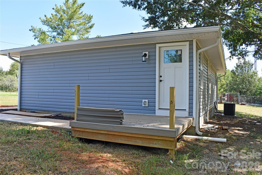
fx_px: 196
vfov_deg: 47.9
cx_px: 131
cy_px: 88
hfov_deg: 67.4
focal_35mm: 27
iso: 250
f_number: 8
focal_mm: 18
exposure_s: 1/250
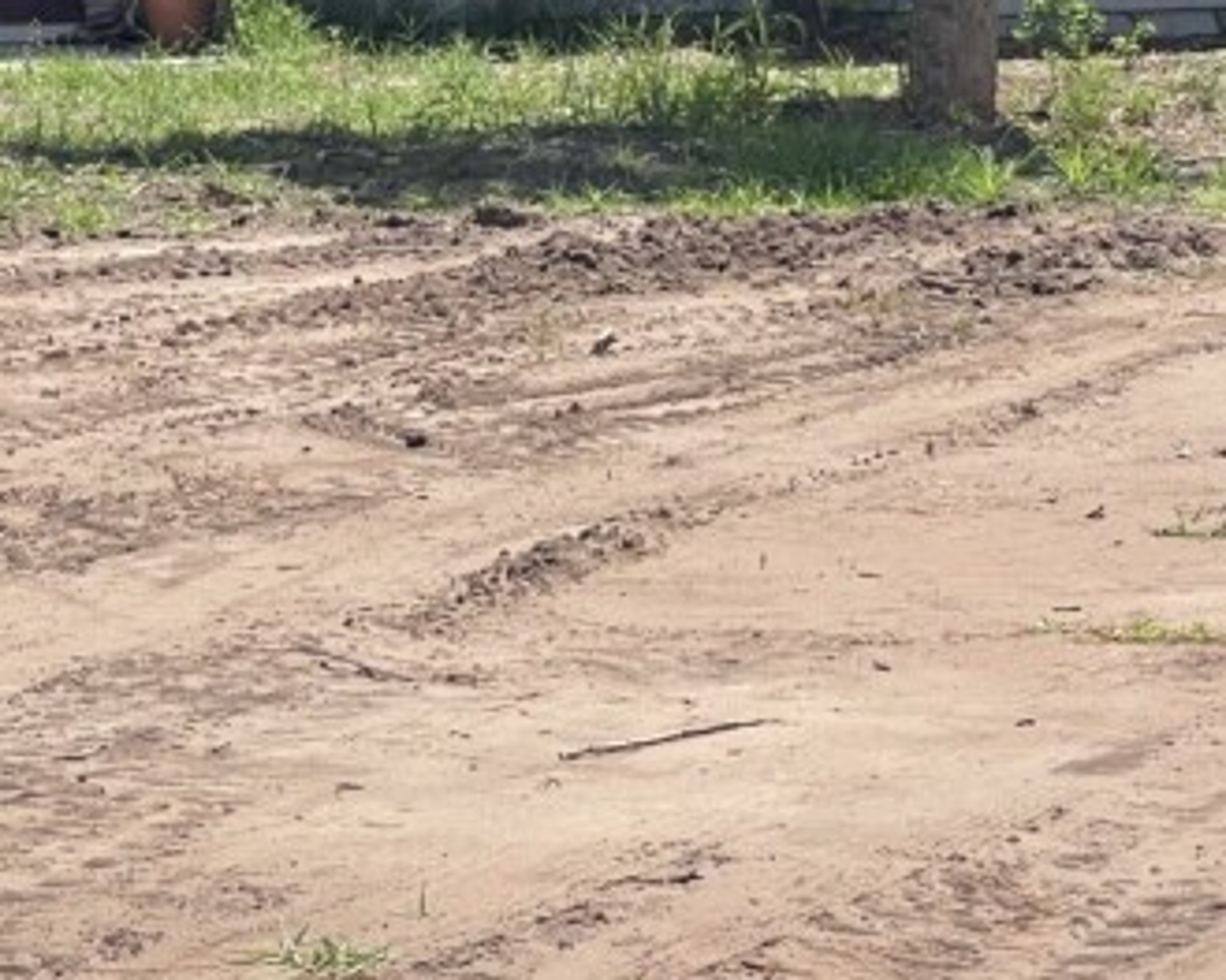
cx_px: 253
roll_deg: +1.0
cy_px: 149
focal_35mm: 190
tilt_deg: -1.7
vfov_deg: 8.1
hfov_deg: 10.1
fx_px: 6892
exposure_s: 1/867
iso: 20
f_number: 2.2
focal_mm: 7.5
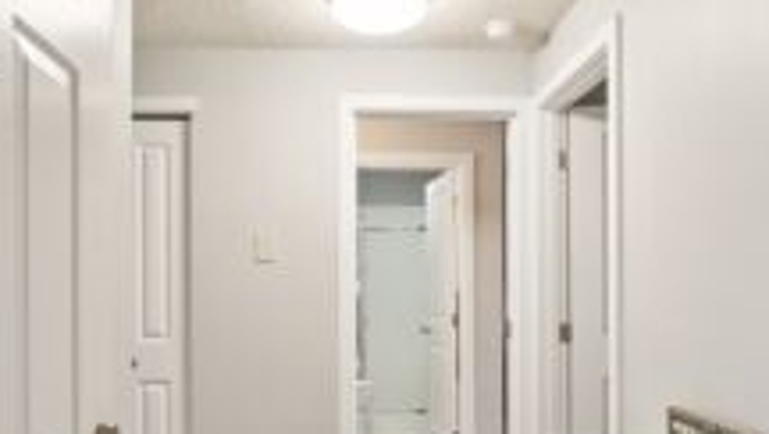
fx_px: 653
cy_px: 272
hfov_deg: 61.0
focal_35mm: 32
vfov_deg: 36.6
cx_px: 374
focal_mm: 11
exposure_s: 1/30
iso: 1600
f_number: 9
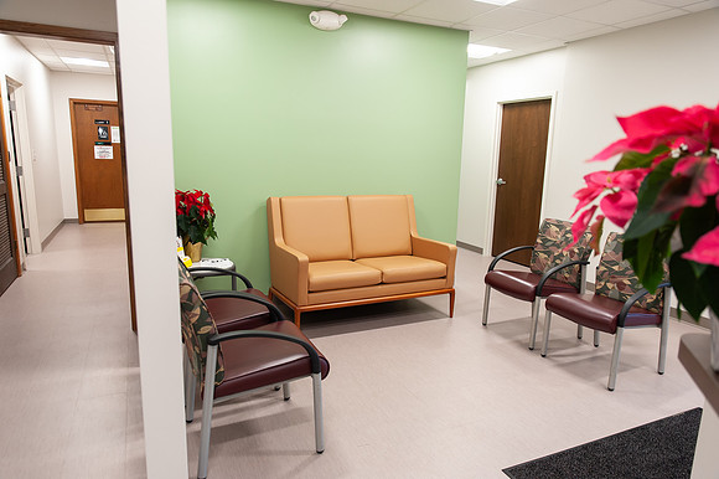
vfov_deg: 53.1
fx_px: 479
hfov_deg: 73.8
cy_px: 240
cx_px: 360
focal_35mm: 24
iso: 640
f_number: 3.2
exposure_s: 1/125
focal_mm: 24
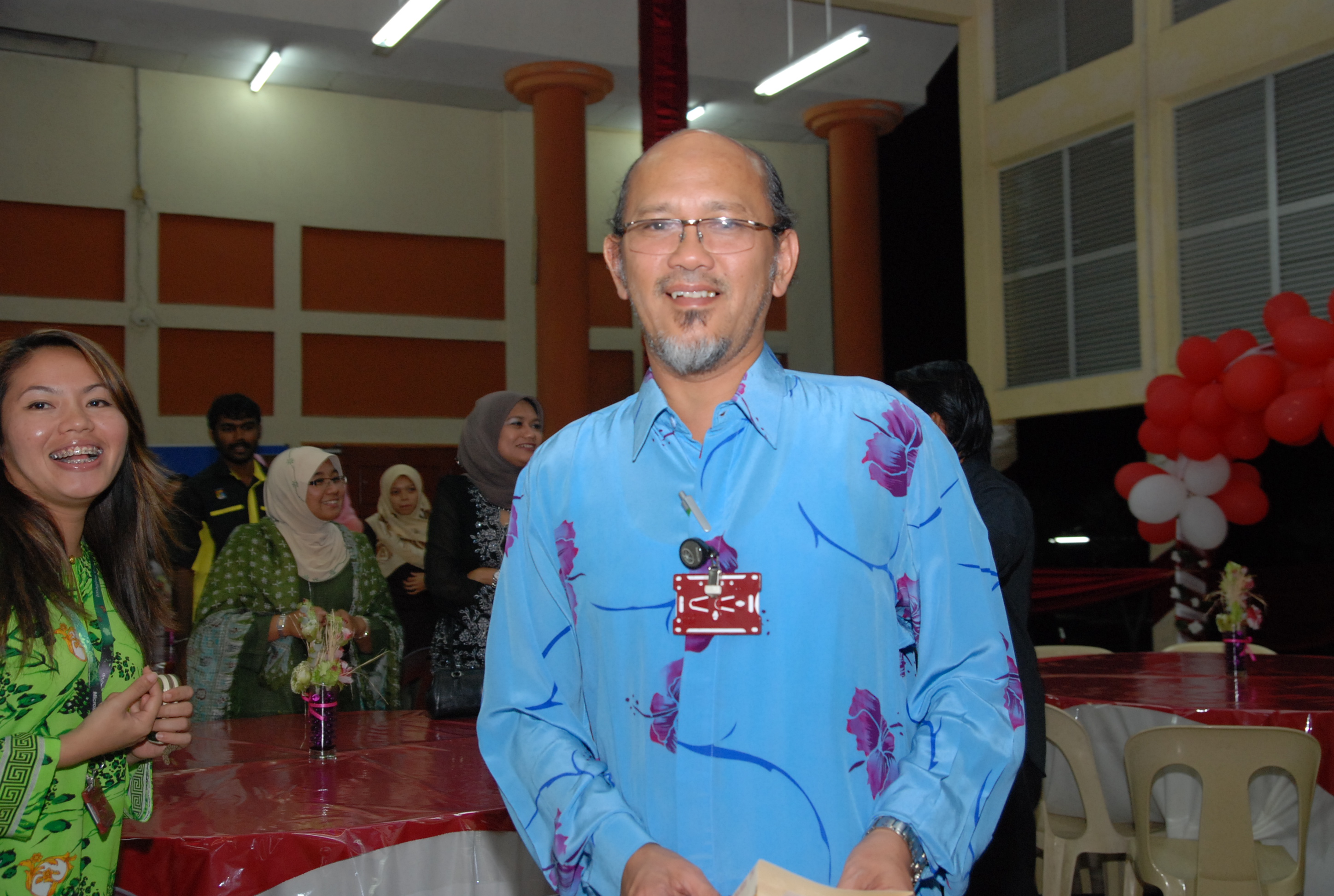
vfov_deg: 34.4
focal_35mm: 39
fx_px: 1448
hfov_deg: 49.5
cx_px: 667
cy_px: 448
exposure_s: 1/60
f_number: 5
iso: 500
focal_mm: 26
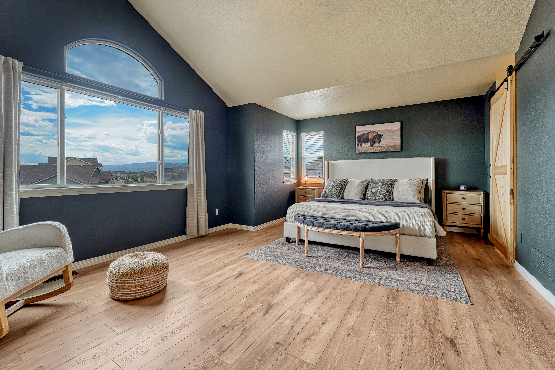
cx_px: 278
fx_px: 216
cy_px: 185
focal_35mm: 14
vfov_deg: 81.2
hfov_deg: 104.3
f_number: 8
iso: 400
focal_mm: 14
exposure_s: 1/500
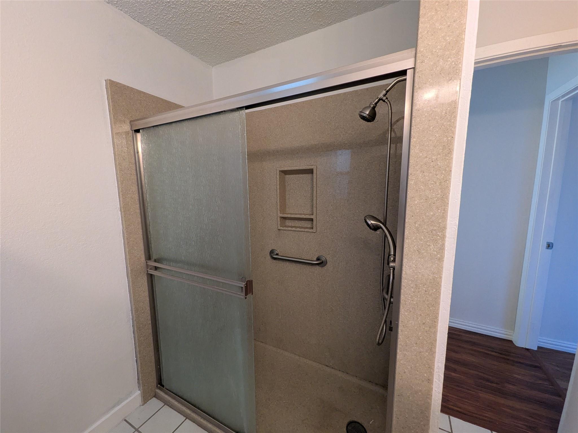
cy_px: 216
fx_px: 234
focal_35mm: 14
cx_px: 289
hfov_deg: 102.1
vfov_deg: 85.7
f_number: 2.2
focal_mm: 1.85
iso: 534
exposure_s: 1/120
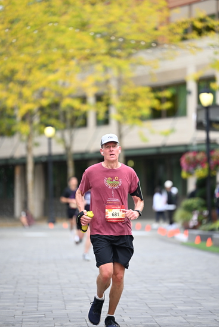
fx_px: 1641
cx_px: 110
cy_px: 164
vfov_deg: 11.4
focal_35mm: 180
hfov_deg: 7.6
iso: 640
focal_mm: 180
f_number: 2.8
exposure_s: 1/1250
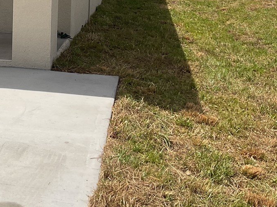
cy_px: -17
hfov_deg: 27.1
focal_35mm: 69
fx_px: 552
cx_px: 25
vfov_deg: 20.4
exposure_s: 1/3322
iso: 16
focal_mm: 3
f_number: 1.8
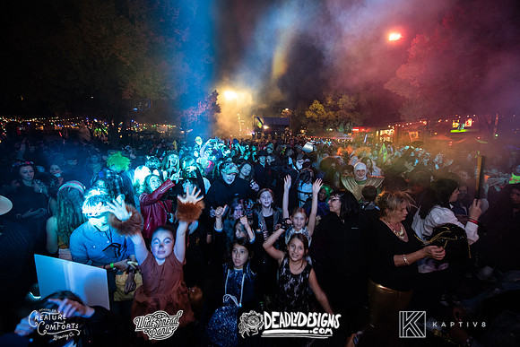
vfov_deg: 81.2
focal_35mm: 14
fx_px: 202
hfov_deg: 104.2
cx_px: 260
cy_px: 174
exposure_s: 1/50
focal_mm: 14
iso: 2000
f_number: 3.5
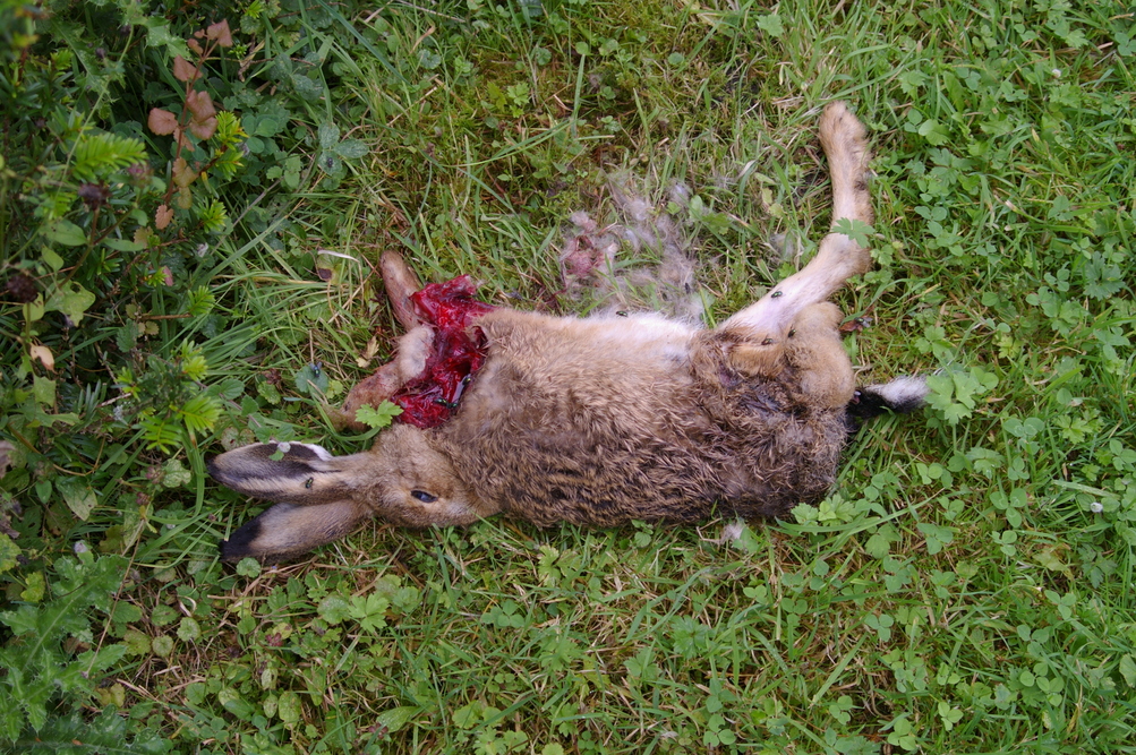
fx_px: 1892
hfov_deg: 33.4
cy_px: 378
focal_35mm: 60
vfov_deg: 22.6
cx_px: 568
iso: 200
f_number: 5.6
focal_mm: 40
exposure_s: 1/125
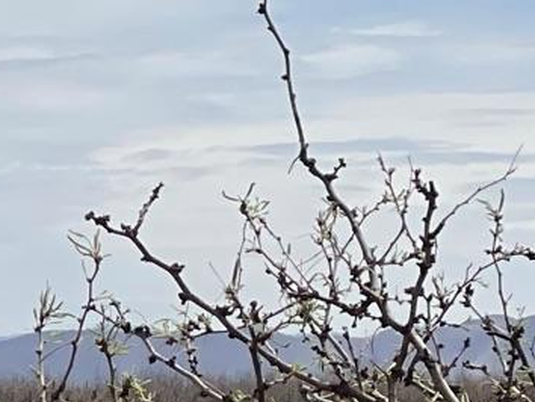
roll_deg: +0.4
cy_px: 459
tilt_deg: +0.9
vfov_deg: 4.0
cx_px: -573
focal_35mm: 370
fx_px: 5722
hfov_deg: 5.2
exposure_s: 1/2874
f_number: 2.2
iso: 20
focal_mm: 7.5
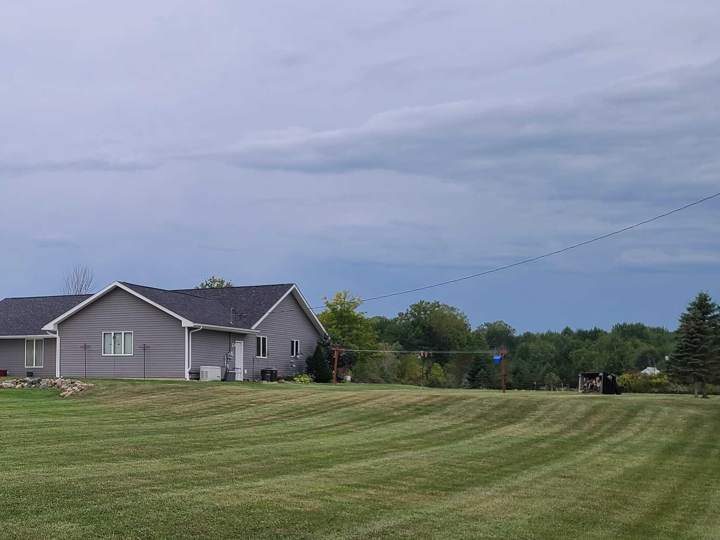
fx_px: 957
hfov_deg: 38.4
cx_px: 69
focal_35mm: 46
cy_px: 329
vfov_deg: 31.4
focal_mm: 7
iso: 16
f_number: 1.8
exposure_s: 1/138
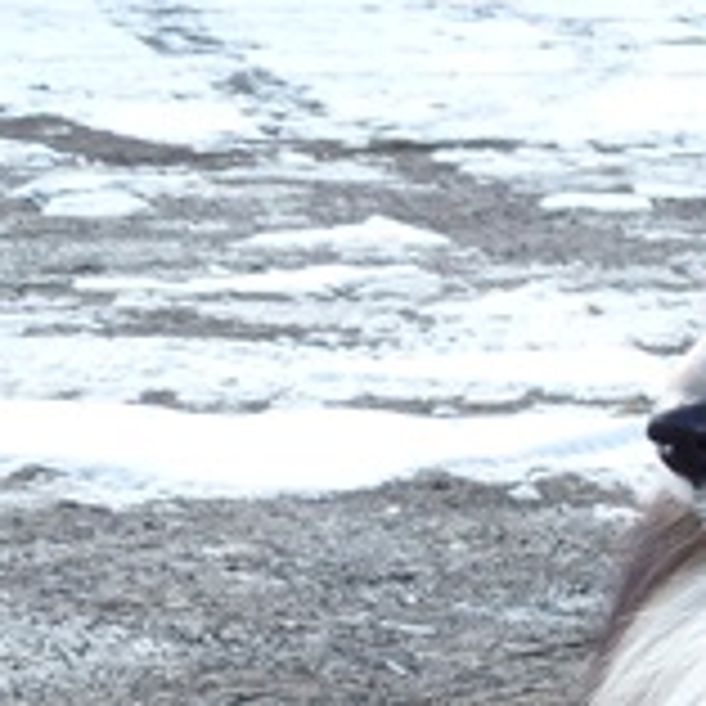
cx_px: 1416
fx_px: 4084
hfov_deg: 9.3
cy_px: 850
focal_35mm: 177
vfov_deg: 9.7
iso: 100
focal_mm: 8.7
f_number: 4.1
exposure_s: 1/320
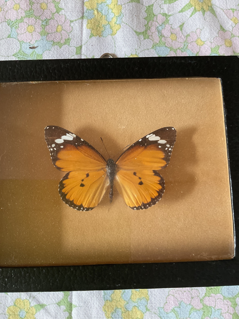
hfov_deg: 48.2
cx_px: 120
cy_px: 160
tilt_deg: -85.3
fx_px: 267
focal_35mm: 29
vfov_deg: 61.7
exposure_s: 1/50
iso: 200
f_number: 1.8
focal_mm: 3
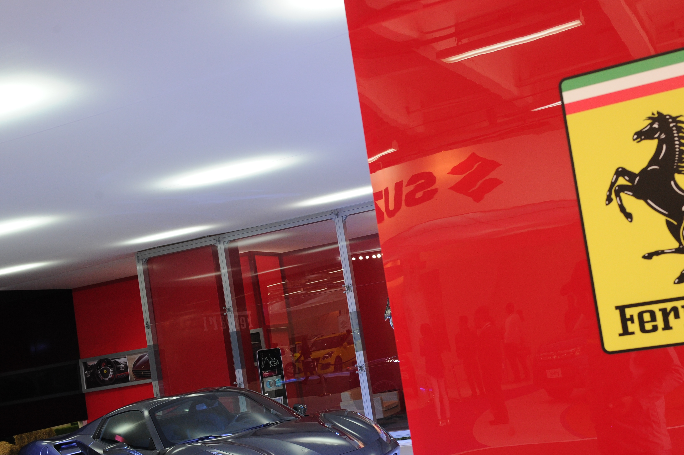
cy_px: 277
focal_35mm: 44
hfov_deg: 44.4
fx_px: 835
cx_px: 401
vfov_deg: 30.4
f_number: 6.3
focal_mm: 34
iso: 1600
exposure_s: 1/80
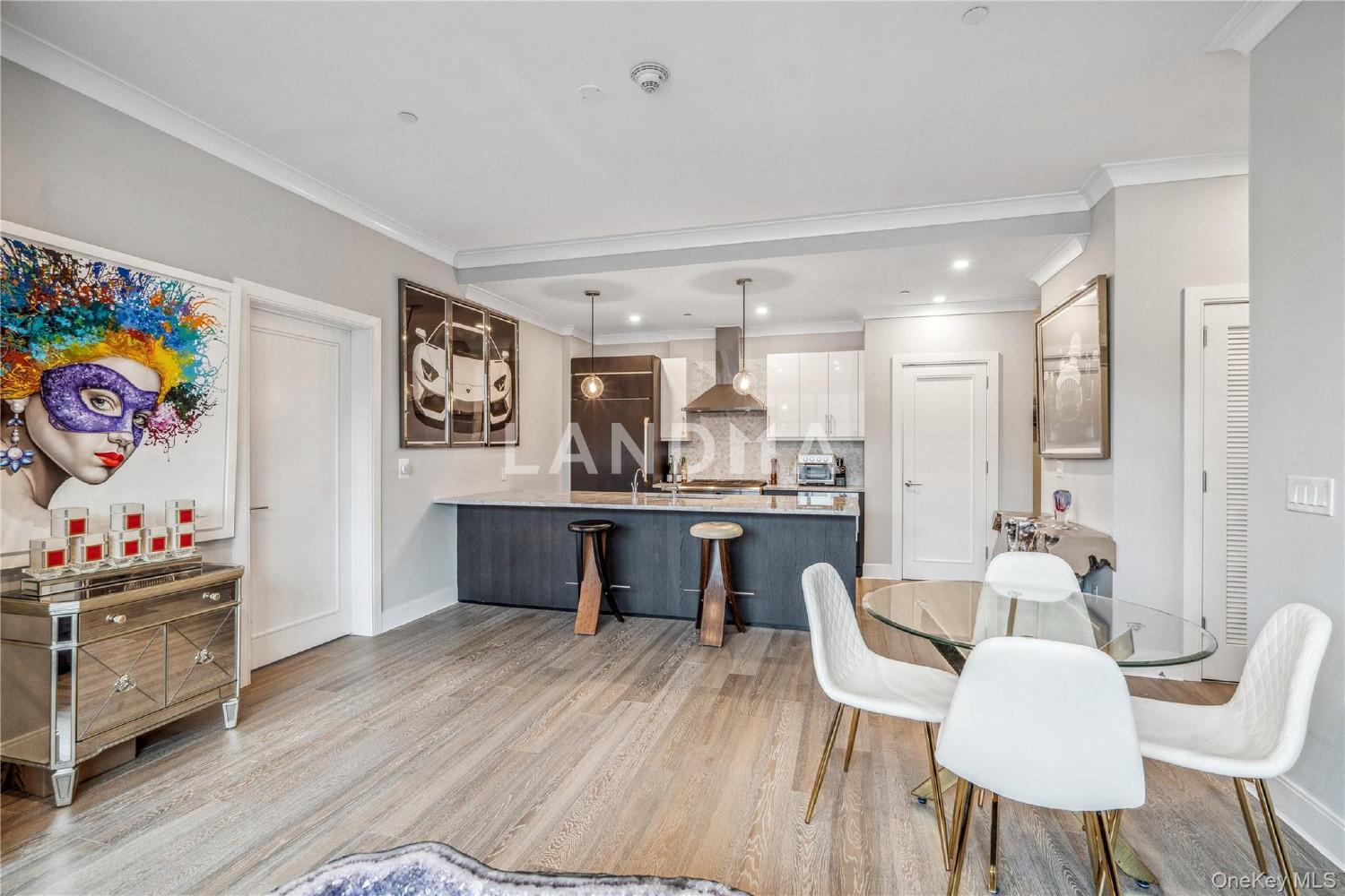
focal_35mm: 16
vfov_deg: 73.7
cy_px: 448
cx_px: 672
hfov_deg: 96.7
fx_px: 598
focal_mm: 16
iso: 640
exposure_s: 1/80
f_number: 6.3
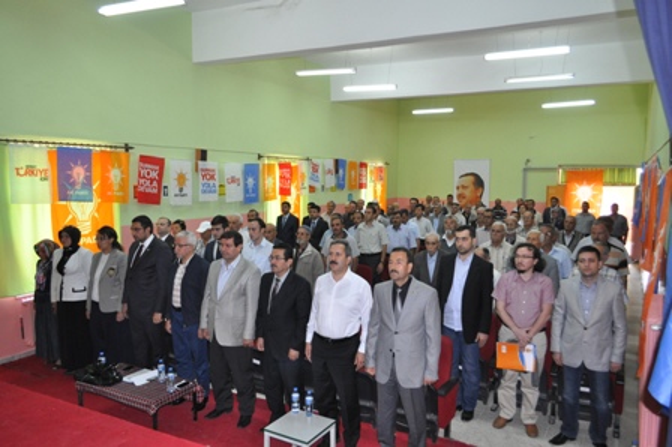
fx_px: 504
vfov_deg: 47.9
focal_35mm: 27
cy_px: 224
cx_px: 336
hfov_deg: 67.4
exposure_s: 1/60
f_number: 3.5
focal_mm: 18
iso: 800
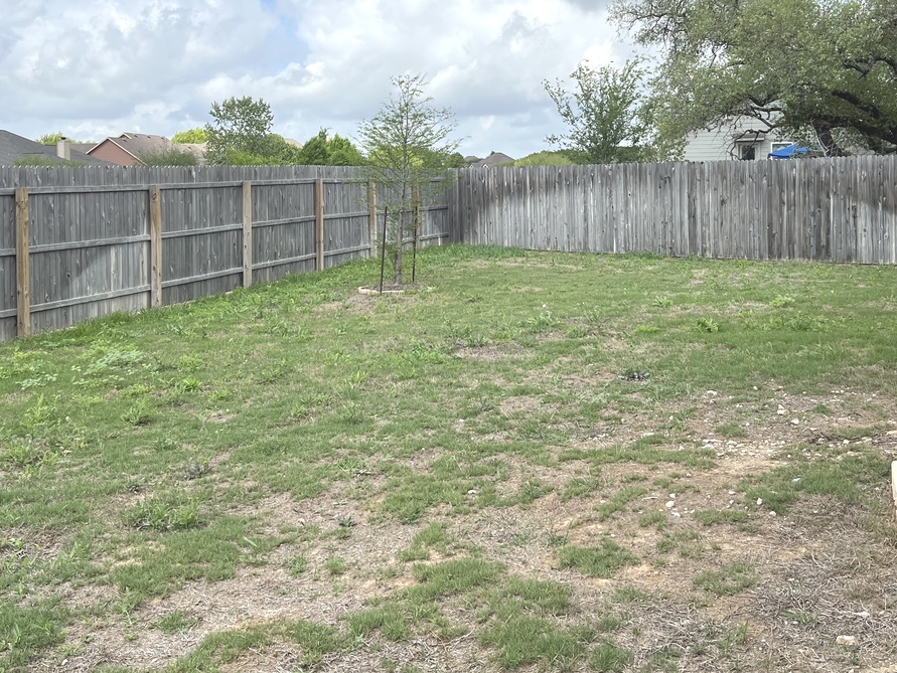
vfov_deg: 33.8
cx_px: 452
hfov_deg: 44.8
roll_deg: +0.1
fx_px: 1089
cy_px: 187
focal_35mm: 42
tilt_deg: -2.1
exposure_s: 1/5587
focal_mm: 5.7
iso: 50
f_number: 1.5
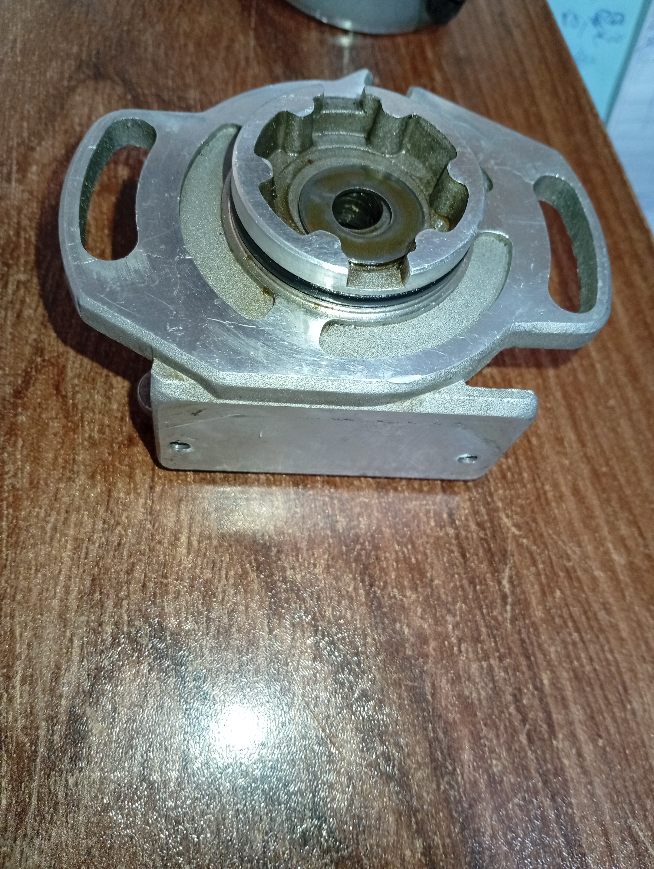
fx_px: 678
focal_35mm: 27
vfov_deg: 65.2
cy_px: 434
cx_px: 327
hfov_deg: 51.5
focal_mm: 3.98
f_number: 1.8
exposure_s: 1/33.3
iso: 347
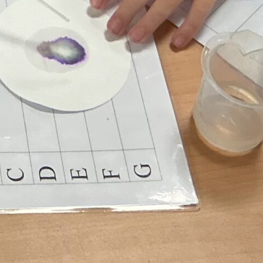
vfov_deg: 11.8
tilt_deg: -42.6
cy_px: -182
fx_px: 1186
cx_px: -130
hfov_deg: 12.1
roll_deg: -0.8
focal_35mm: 138
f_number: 1.8
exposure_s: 1/60
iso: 125
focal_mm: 3
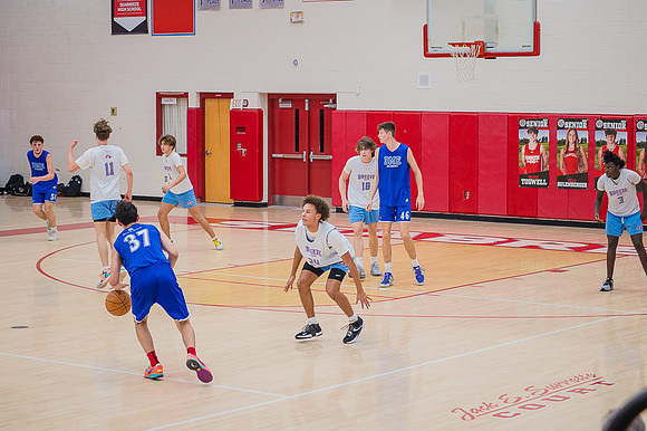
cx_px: 324
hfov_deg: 21.7
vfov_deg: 14.5
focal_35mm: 94
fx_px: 1691
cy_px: 216
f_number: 4.5
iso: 1000
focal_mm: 90
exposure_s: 1/250
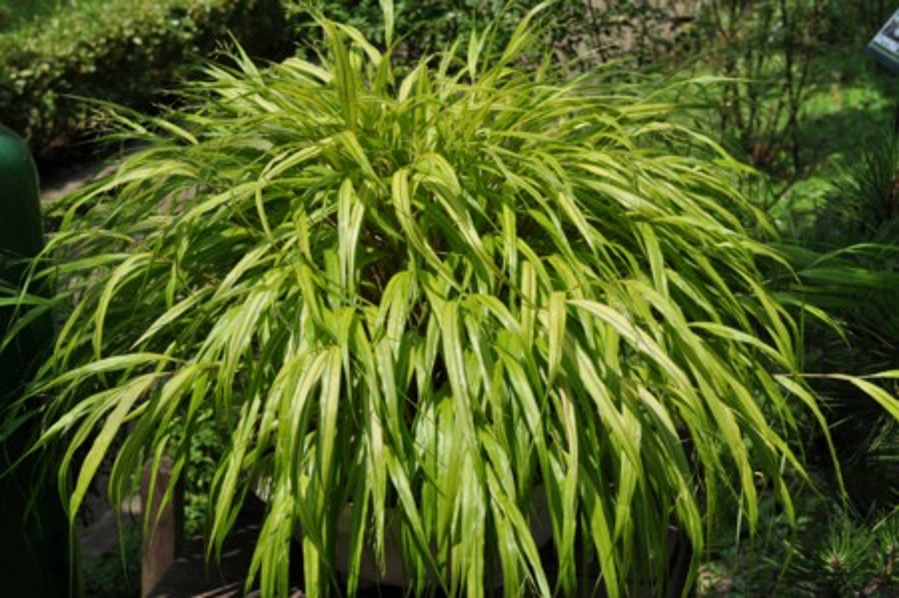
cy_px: 299
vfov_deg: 22.6
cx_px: 450
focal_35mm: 60
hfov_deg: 33.4
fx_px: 1497
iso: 200
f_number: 10
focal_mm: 40
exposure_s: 1/400
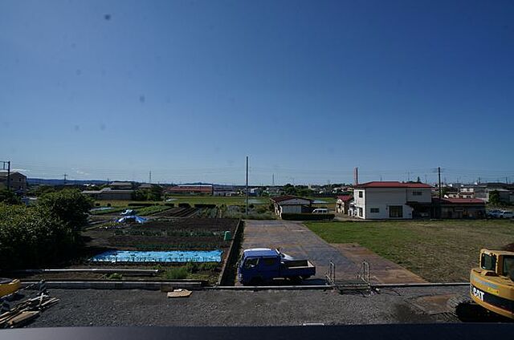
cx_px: 257
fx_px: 342
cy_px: 170
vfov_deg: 52.9
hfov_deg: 73.8
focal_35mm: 24
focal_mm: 16
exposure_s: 1/320
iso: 100
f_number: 11
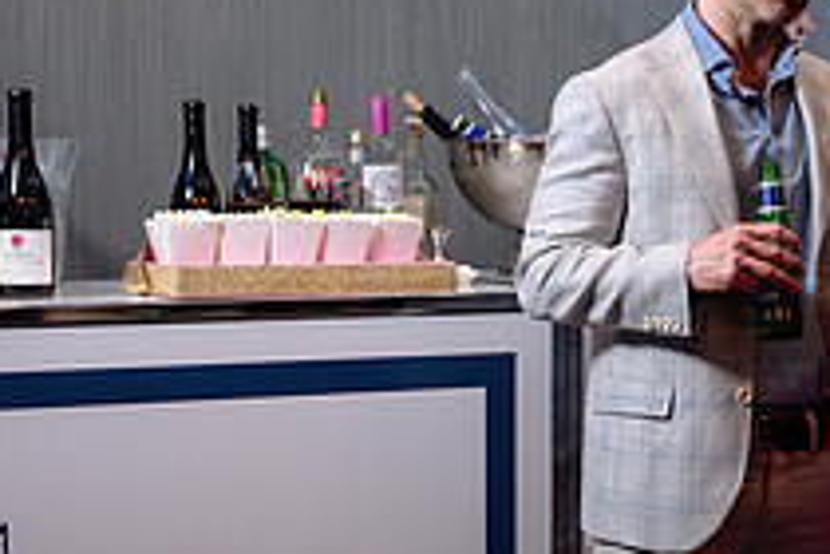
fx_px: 1798
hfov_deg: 25.9
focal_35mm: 78
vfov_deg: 17.5
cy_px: 351
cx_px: 510
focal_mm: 24
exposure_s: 1/40
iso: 500
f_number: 5
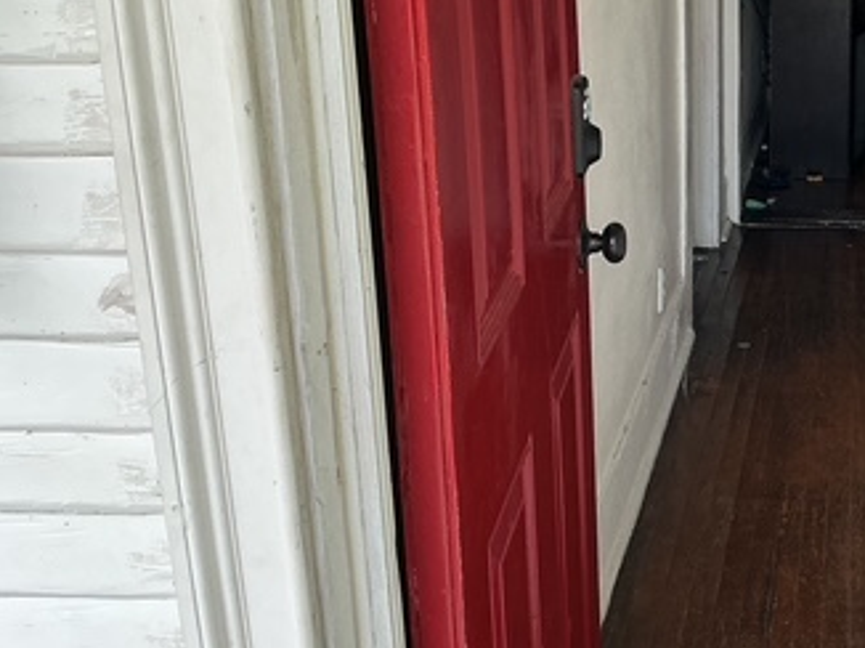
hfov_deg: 31.7
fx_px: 1423
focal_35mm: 57
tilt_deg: -12.5
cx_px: 825
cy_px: 143
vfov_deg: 25.3
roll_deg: -0.9
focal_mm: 3
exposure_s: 1/120
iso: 25
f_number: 1.8
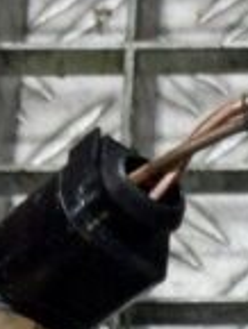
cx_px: 328
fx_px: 1316
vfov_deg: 11.7
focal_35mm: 138
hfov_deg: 10.5
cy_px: 790
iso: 80
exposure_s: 1/50
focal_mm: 5.23
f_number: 1.8
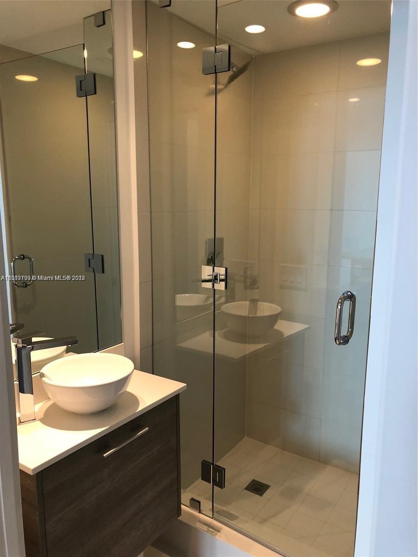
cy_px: 278
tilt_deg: -8.0
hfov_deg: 49.7
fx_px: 451
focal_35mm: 28
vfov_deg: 63.4
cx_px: 209
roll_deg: -2.4
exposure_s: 1/24
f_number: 1.8
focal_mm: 4
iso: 40
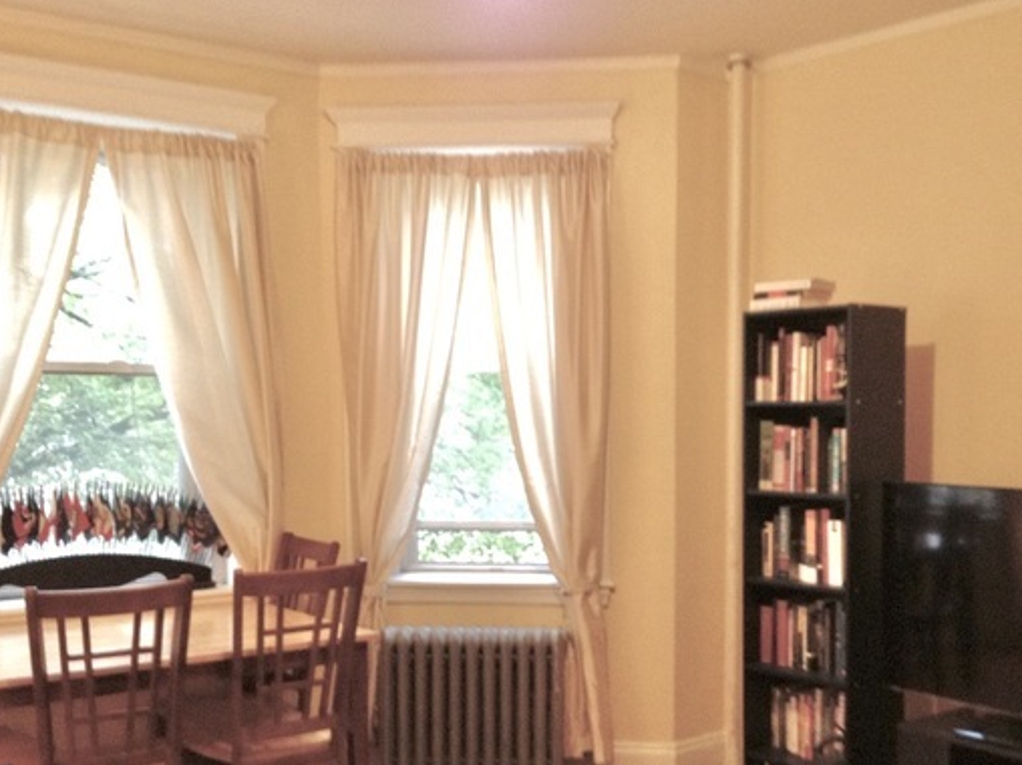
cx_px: 594
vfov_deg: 31.3
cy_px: 489
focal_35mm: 46
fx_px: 1357
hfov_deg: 41.1
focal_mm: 4.28
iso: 250
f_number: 2.4
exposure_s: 1/20
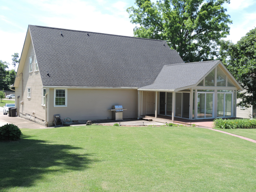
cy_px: 96
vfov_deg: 36.0
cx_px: 128
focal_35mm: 40
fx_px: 296
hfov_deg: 46.8
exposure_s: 1/320
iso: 80
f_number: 3.3
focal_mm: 7.1
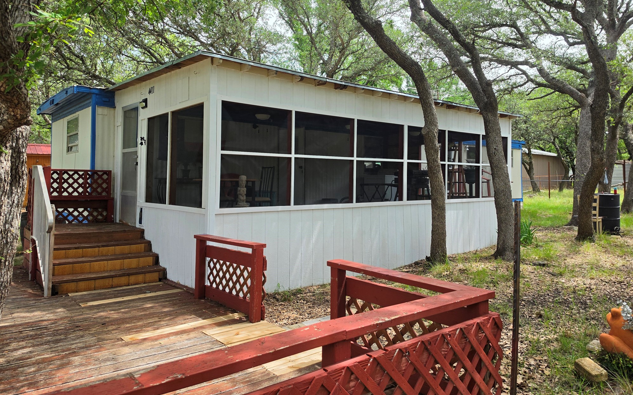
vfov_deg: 49.2
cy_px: 177
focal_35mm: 25
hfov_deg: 72.5
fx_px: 431
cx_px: 320
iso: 64
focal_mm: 6.5
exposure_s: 1/2851
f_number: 1.4
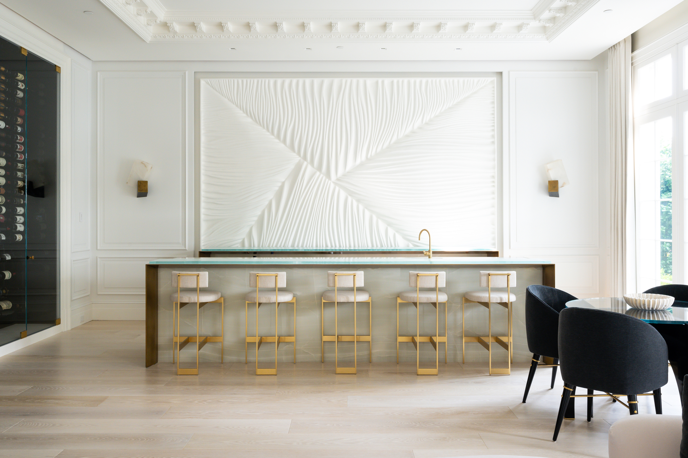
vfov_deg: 43.5
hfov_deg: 62.0
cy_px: 229
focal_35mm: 30
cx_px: 344
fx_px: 573
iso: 800
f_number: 13
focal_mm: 30
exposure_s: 1/8
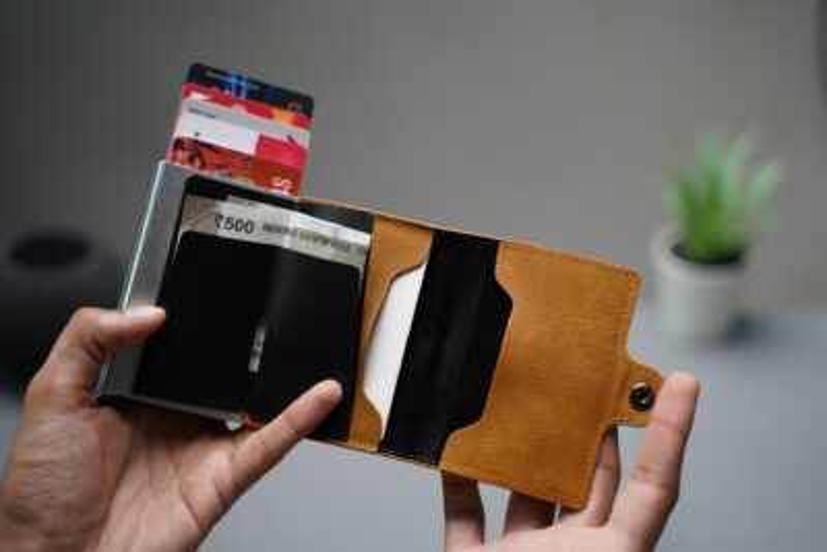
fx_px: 1723
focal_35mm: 75
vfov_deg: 18.2
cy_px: 276
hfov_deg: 27.0
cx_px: 414
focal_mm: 75
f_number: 2.8
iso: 1600
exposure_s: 1/200
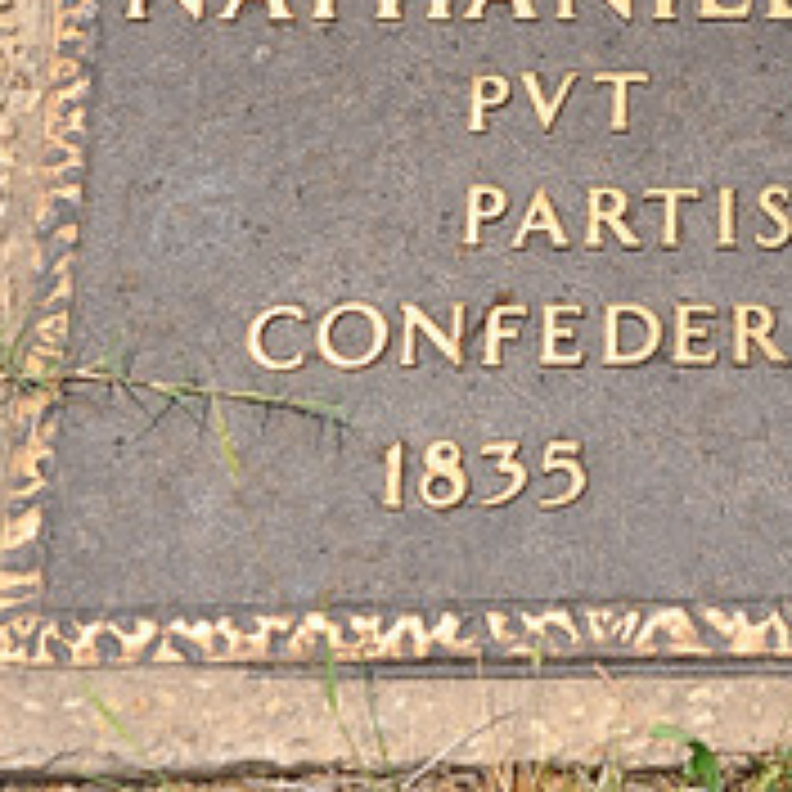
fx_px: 4116
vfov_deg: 10.9
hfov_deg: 10.7
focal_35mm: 159
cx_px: 1035
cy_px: 124
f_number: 8
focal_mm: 38
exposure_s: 1/250
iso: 200
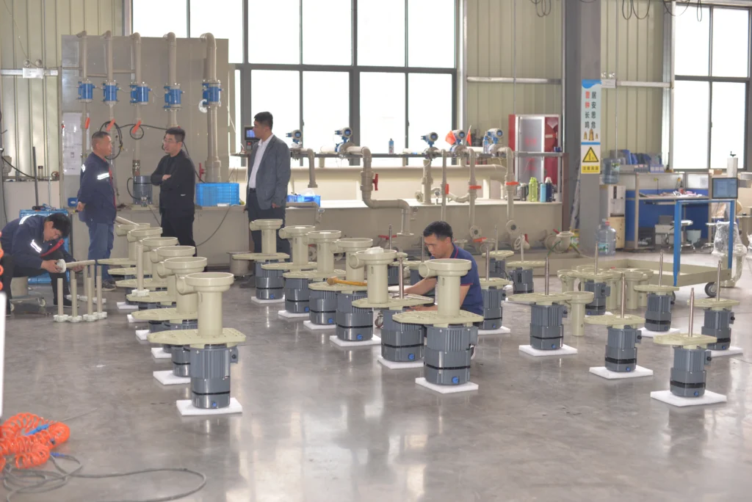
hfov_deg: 39.6
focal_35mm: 50
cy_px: 251
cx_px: 376
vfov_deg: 27.0
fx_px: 1045
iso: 200
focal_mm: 50
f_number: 2.8
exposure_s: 1/125
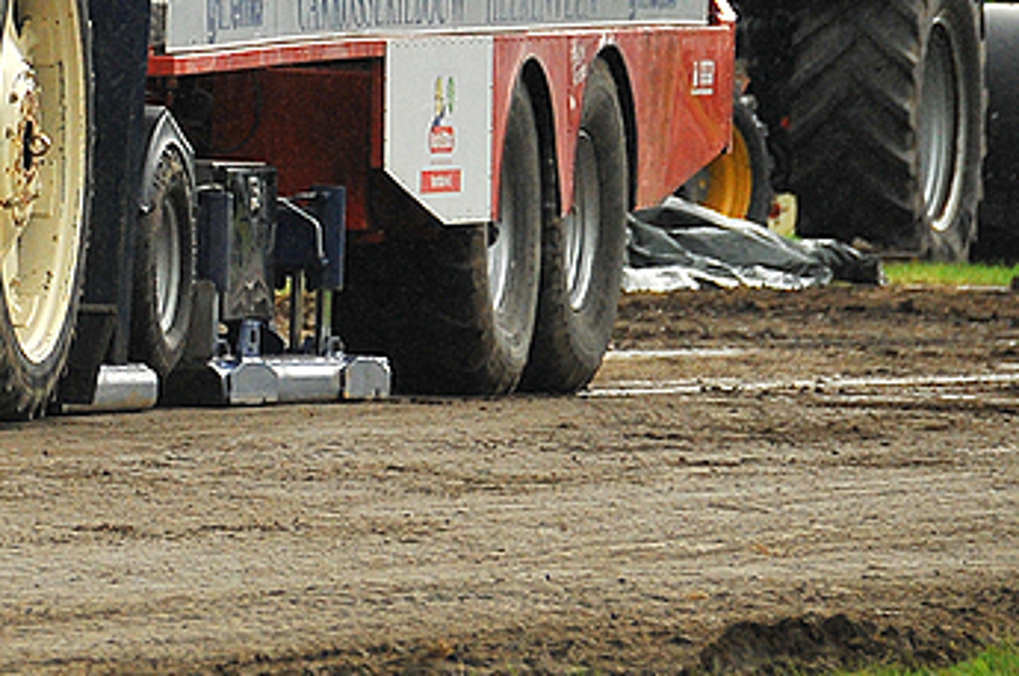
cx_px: -266
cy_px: -133
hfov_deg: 2.6
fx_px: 22004
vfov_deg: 1.8
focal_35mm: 778
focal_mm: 175
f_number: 5.6
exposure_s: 1/800
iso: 500
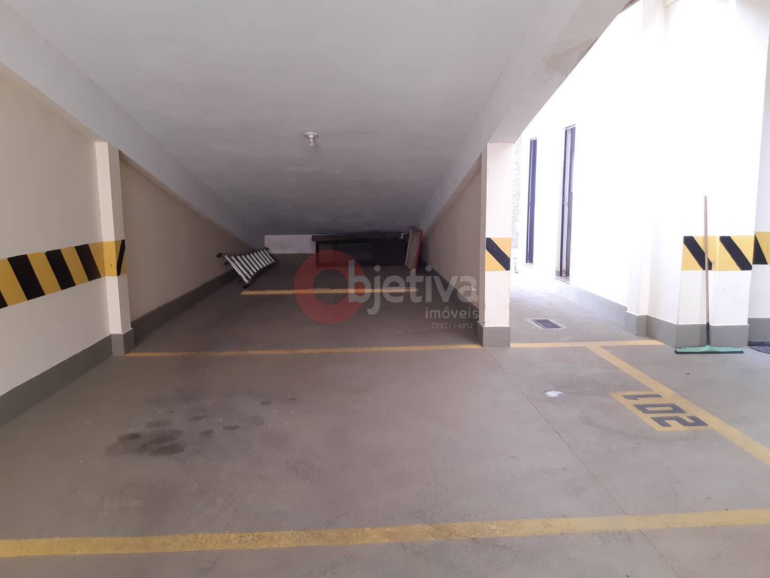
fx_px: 578
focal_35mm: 26
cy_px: 289
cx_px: 385
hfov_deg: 67.3
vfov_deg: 53.1
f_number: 1.7
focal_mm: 3.92
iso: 100
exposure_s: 1/60
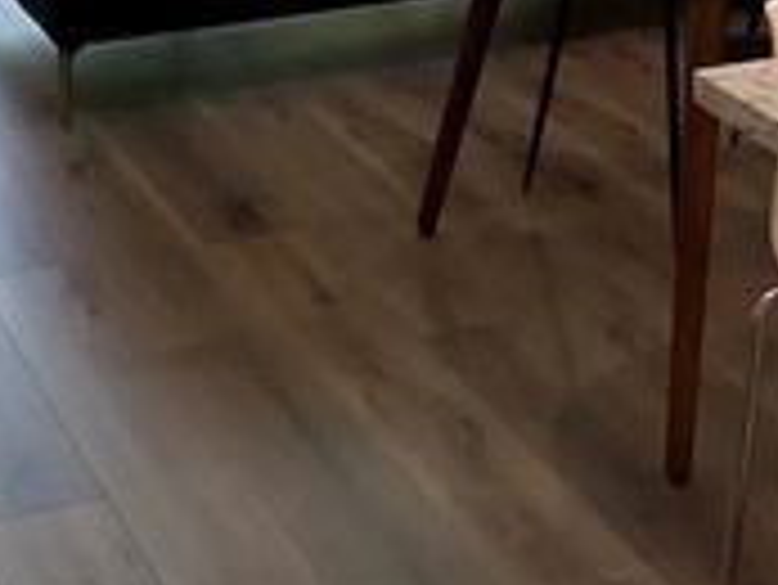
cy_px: -477
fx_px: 2407
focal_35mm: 107
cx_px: 310
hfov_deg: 18.3
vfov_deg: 12.6
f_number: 1.8
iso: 40
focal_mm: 3
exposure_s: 1/60
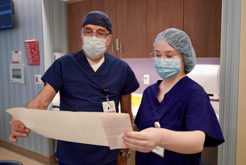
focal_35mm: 34
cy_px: 82
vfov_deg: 38.9
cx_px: 123
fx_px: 232
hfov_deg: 55.8
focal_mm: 34
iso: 2000
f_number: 4
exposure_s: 1/160
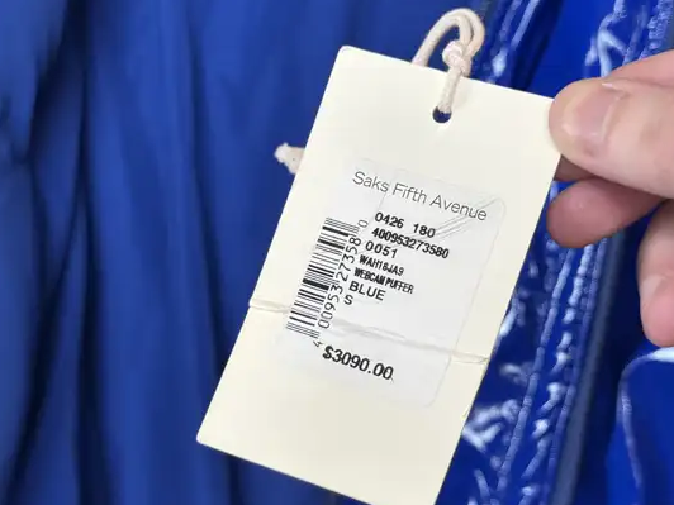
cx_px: 336
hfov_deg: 29.8
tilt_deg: -11.7
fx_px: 1266
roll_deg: -2.6
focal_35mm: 65
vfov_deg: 22.6
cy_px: 258
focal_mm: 6.76
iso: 64
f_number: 1.78
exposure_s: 1/50
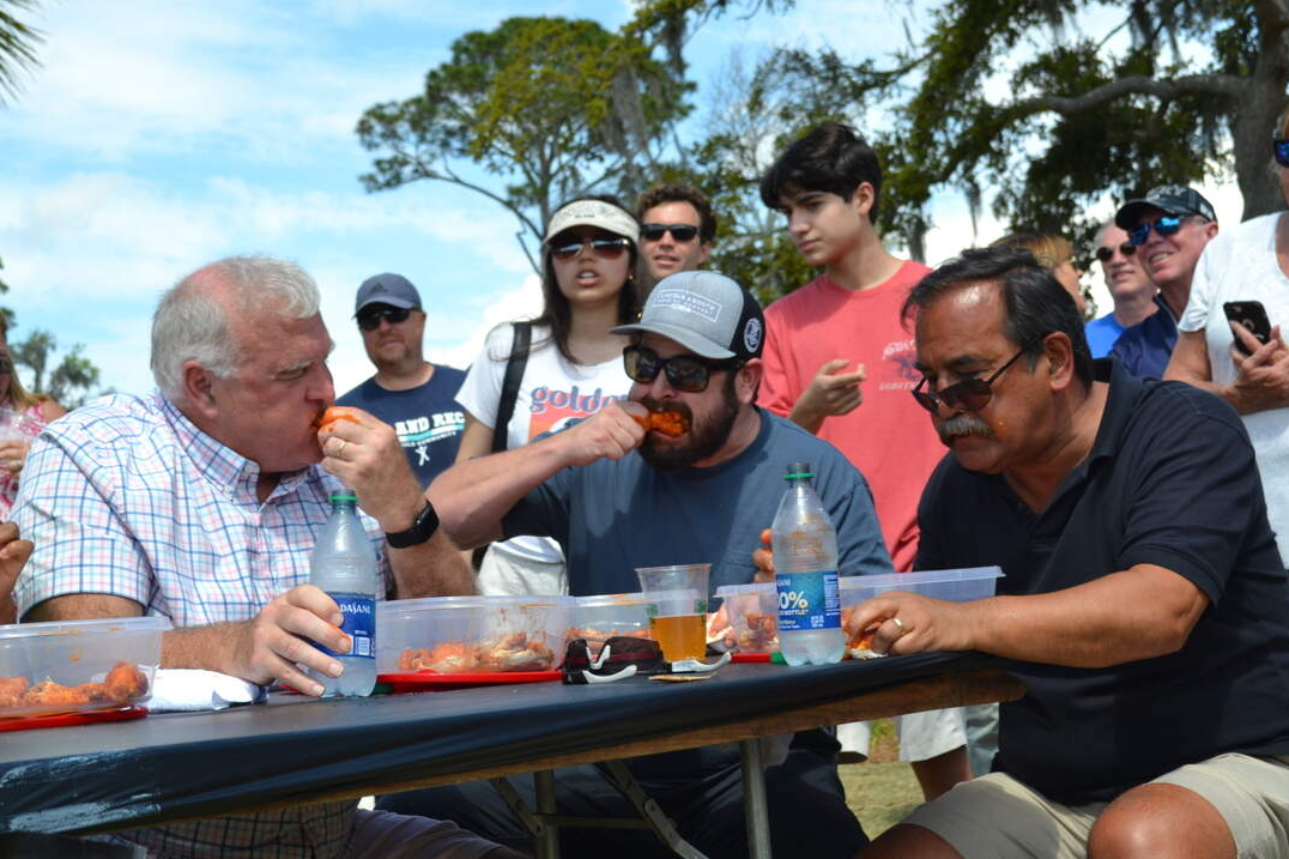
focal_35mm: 59
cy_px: 456
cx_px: 576
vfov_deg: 23.2
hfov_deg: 34.1
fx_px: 2096
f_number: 7.1
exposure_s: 1/200
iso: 100
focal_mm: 35
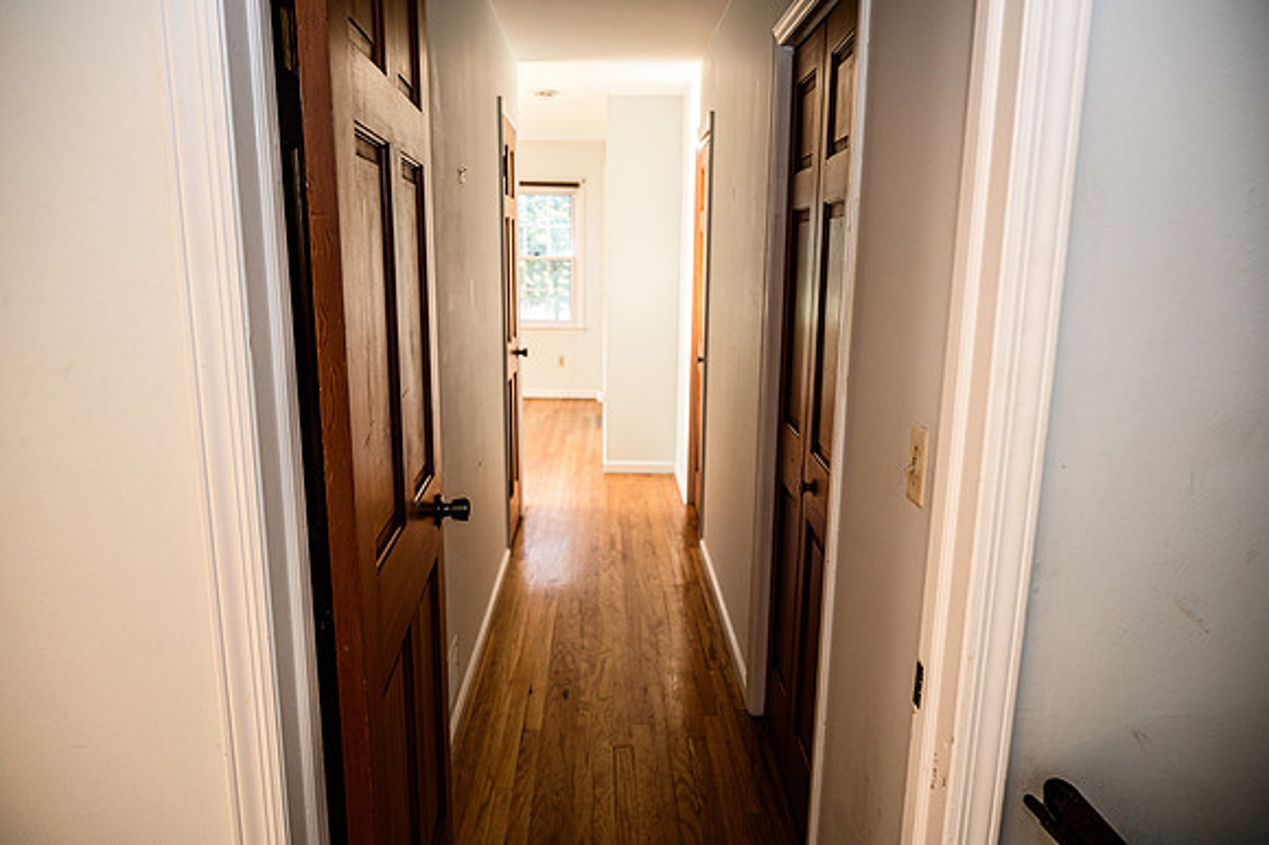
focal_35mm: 24
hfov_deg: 73.8
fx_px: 845
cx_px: 634
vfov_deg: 53.1
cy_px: 422
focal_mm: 24
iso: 640
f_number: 4
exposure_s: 1/80
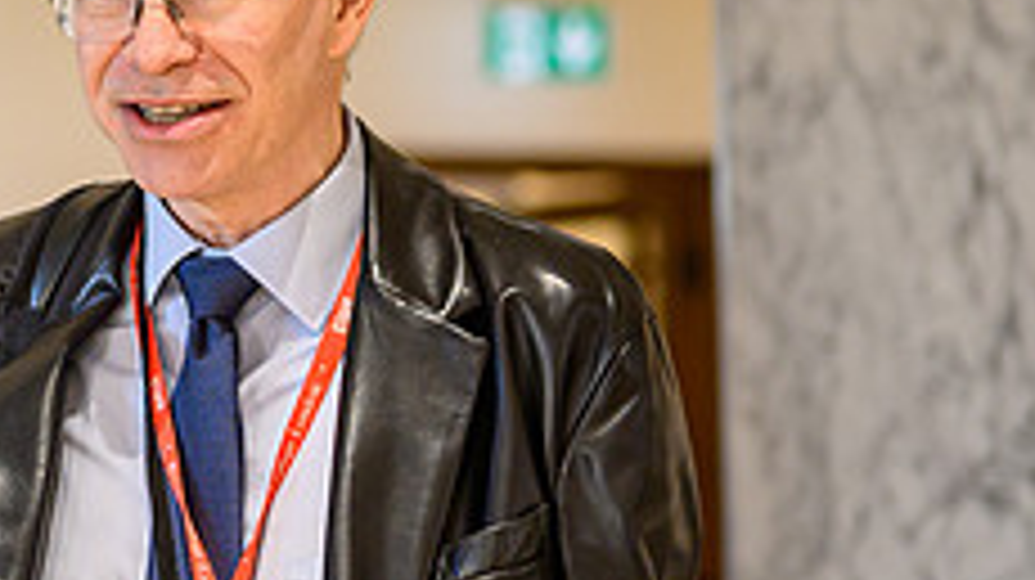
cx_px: -140
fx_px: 5540
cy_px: 402
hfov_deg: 10.5
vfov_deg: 6.0
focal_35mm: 202
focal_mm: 50
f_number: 1.8
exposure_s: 1/200
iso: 450
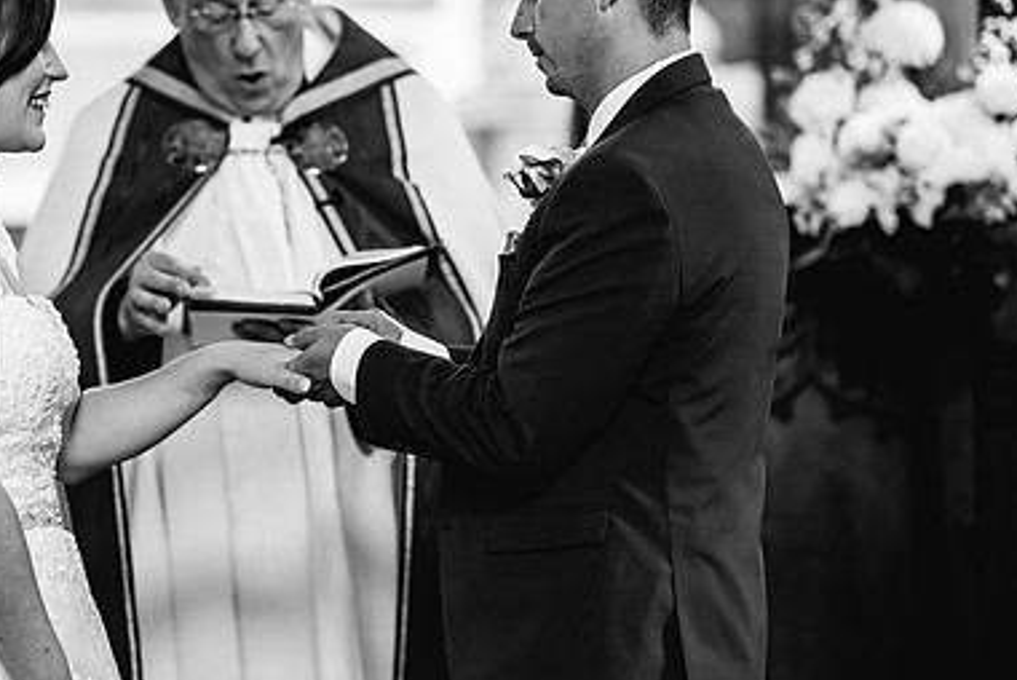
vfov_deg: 6.7
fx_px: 5824
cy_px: 213
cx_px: 332
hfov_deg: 10.0
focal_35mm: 206
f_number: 2.2
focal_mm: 135
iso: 1000
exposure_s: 1/125
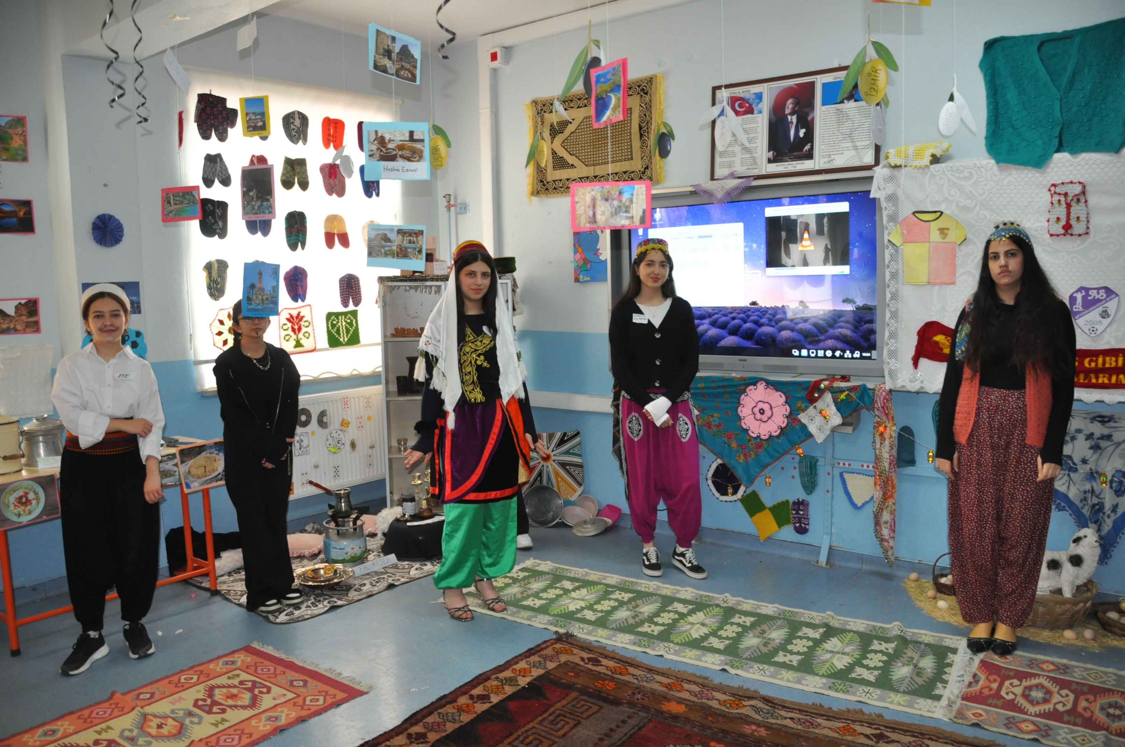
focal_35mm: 27
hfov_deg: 67.4
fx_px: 843
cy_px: 374
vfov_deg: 47.8
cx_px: 562
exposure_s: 1/60
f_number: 4
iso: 800
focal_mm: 18
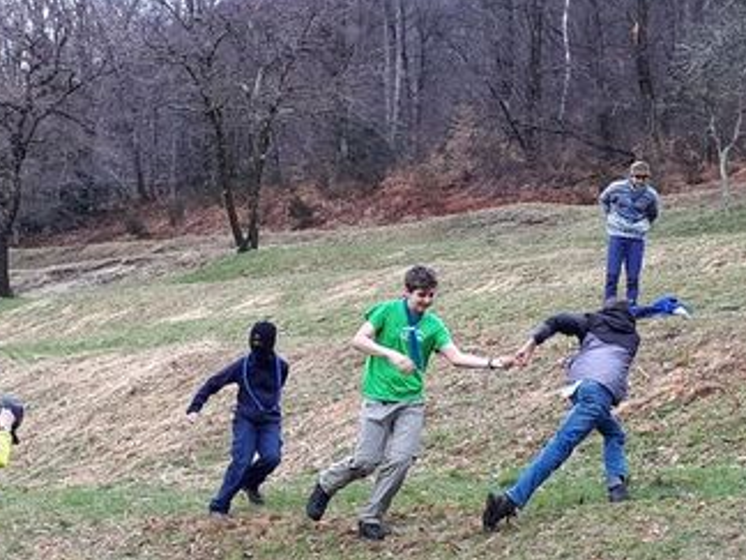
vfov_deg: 29.0
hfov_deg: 37.9
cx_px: 472
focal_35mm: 50
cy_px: 360
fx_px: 1078
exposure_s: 1/209
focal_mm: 3.6
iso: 40
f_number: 1.9
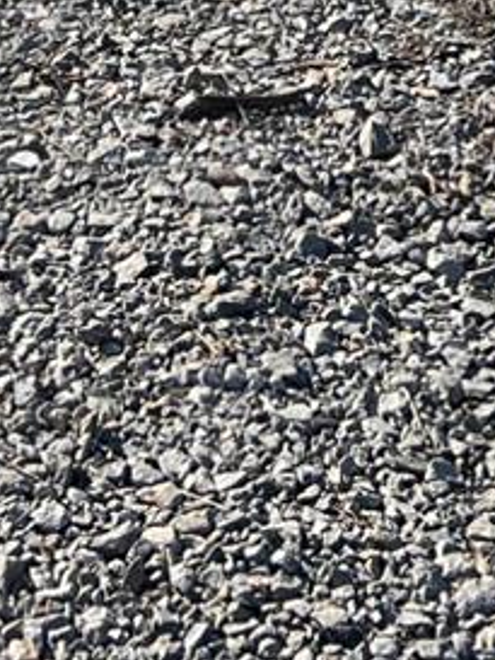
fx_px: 2724
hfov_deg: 10.4
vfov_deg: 11.0
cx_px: 342
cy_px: -1069
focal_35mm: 143
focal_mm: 5.7
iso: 50
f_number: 1.5
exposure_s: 1/5319
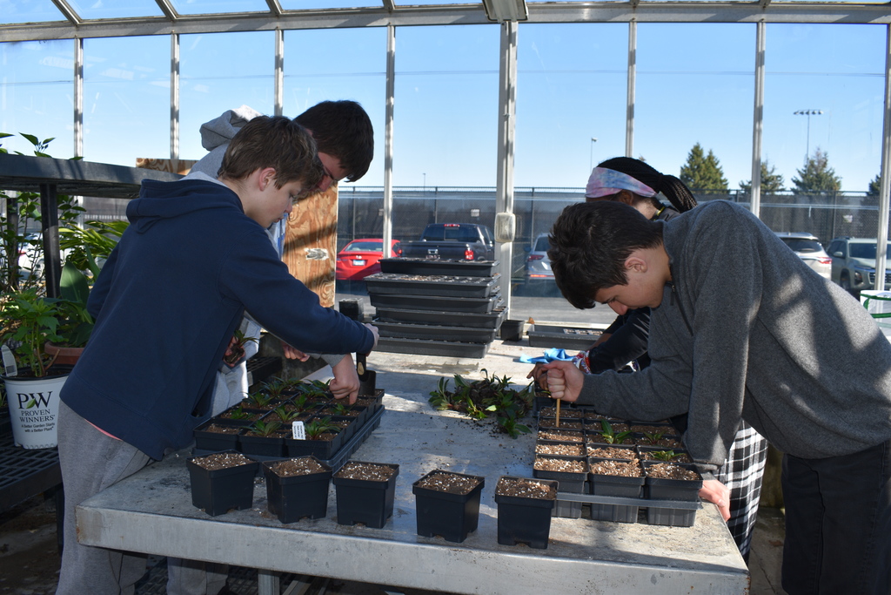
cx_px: 446
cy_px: 298
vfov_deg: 43.6
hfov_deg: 61.9
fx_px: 743
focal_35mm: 30
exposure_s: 1/200
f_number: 6.3
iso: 100
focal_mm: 20
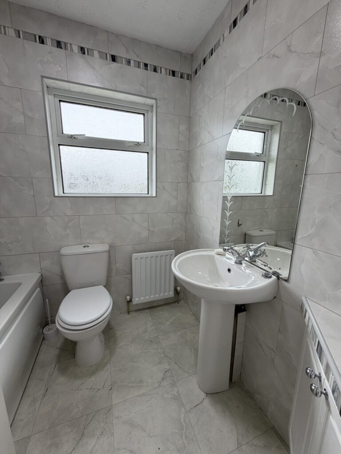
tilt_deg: -12.2
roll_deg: -1.5
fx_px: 184
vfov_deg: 102.1
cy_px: 227
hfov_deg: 85.7
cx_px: 170
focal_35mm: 14
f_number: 2.2
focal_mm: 2.22
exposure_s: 1/100
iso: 50
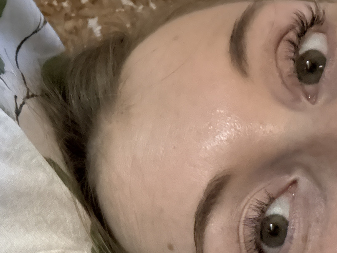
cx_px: 177
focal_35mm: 57
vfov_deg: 23.8
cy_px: 286
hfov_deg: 33.8
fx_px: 555
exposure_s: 1/17
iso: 1000
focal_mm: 2.69
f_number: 1.9
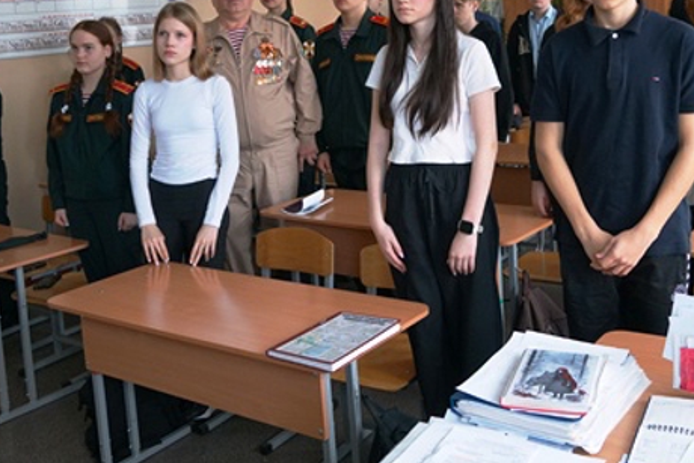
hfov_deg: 44.4
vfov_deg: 30.0
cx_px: 386
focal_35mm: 44
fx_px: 848
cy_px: 107
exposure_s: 1/160
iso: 800
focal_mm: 18
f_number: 4
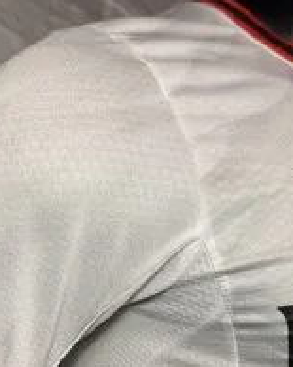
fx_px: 499
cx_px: 166
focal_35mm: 46
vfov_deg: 39.7
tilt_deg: +1.7
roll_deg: +1.9
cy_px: 253
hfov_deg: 32.7
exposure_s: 1/100
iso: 50
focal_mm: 6.76
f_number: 1.78
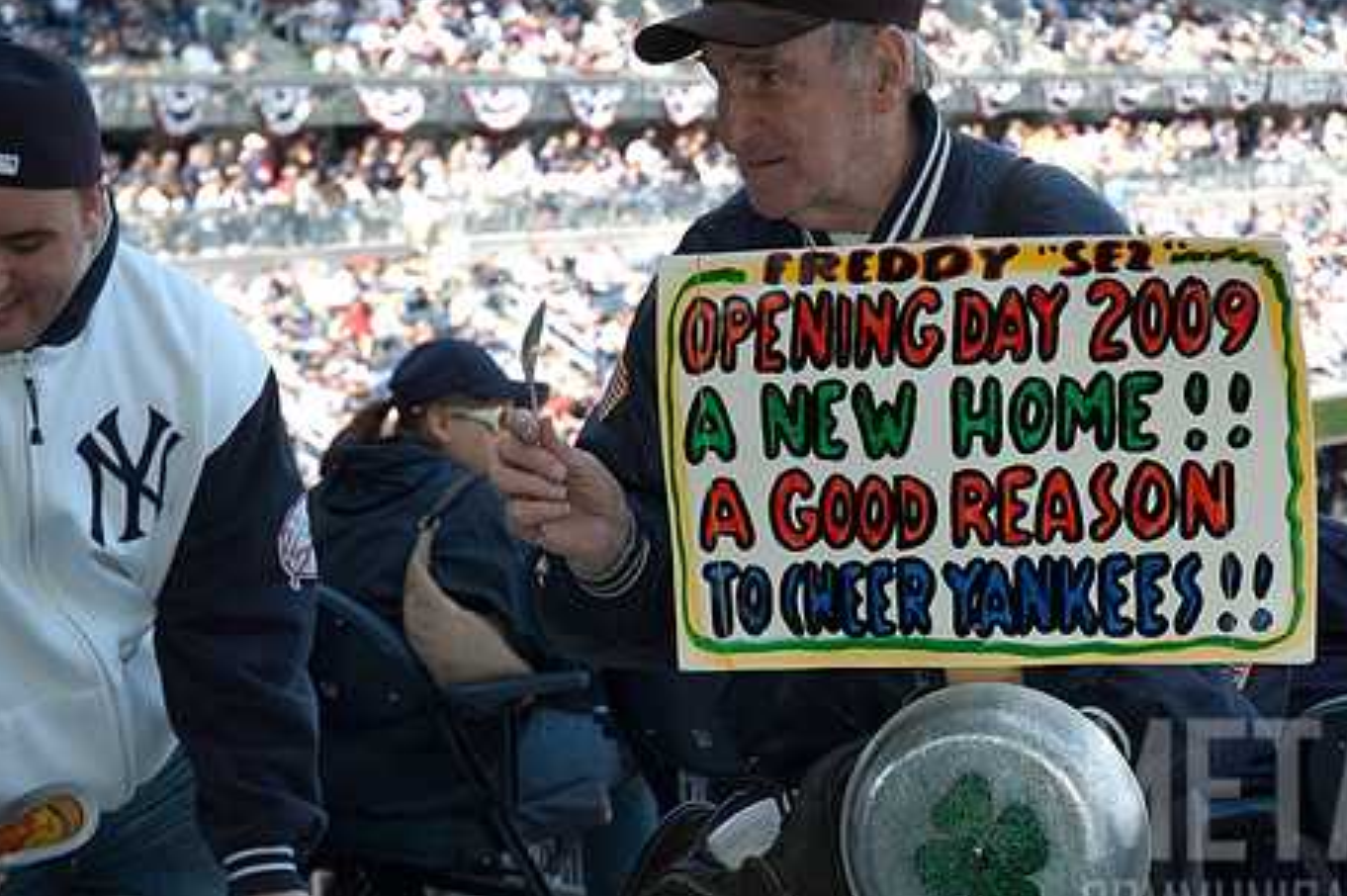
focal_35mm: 106
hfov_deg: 19.2
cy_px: 498
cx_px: 898
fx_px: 3963
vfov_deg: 12.9
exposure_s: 1/500
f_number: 5.6
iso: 640
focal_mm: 46
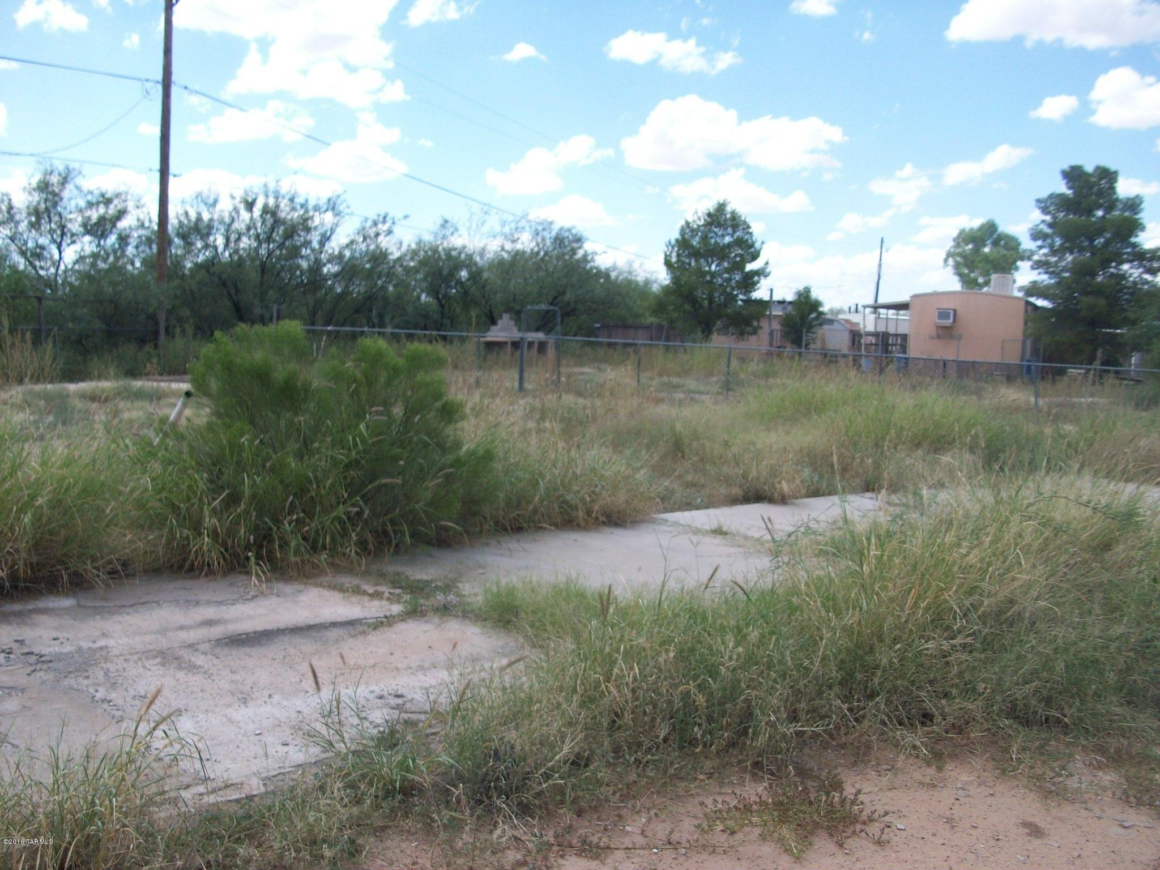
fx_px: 1139
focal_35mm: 34
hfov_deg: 54.0
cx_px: 580
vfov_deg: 41.8
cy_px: 435
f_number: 2.8
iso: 64
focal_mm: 5.7
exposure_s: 1/714
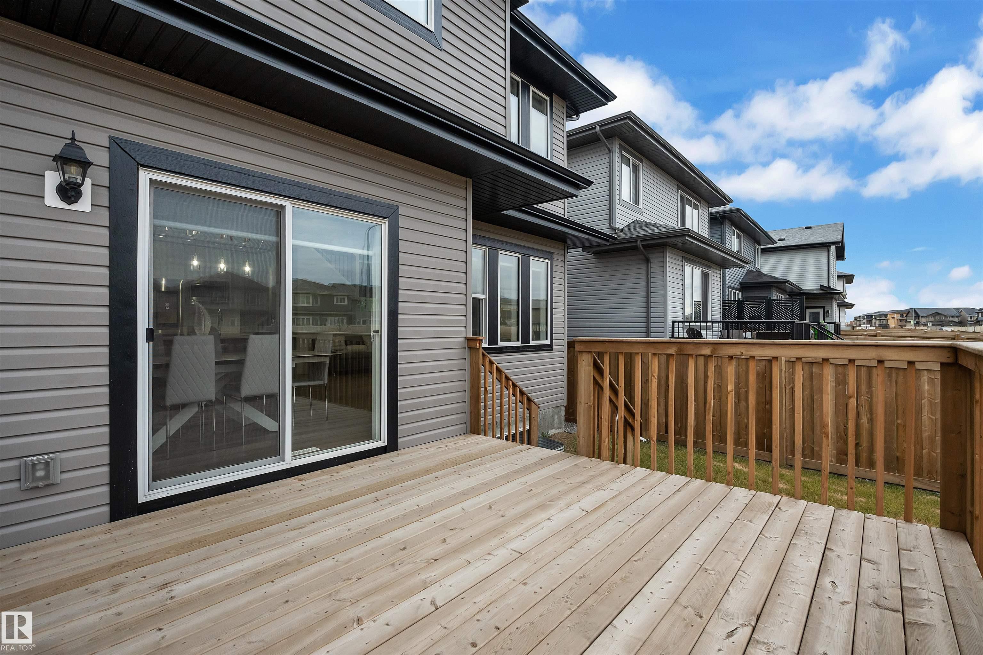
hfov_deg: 95.0
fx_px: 451
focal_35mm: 16
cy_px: 328
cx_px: 492
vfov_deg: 72.1
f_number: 4
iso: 640
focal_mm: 11
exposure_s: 1/200
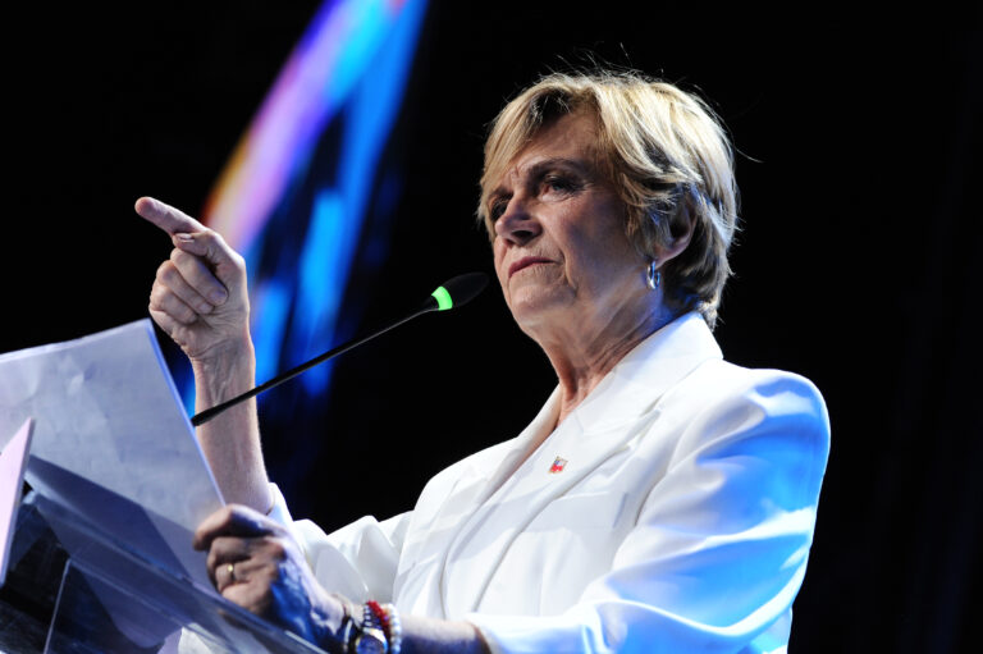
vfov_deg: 6.9
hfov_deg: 10.3
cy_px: 327
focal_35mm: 200
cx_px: 492
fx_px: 5457
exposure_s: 1/320
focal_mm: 200
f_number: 5.6
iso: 1600
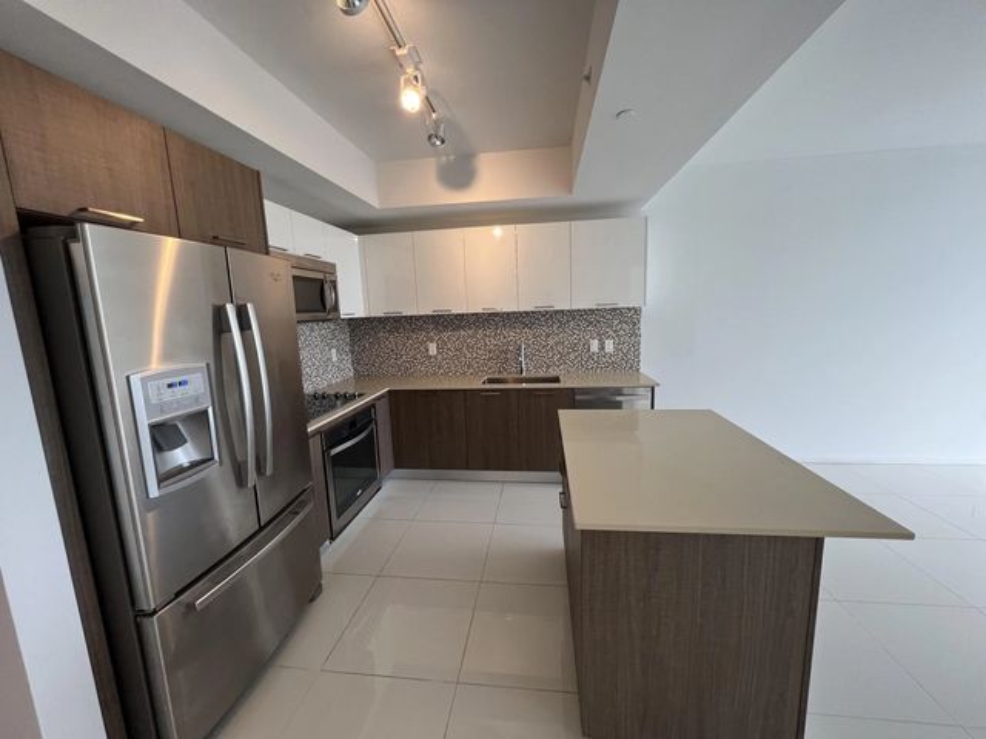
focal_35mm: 13
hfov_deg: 106.2
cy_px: 370
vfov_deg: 89.9
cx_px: 493
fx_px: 370
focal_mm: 1.57
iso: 80
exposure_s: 1/120
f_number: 1.8
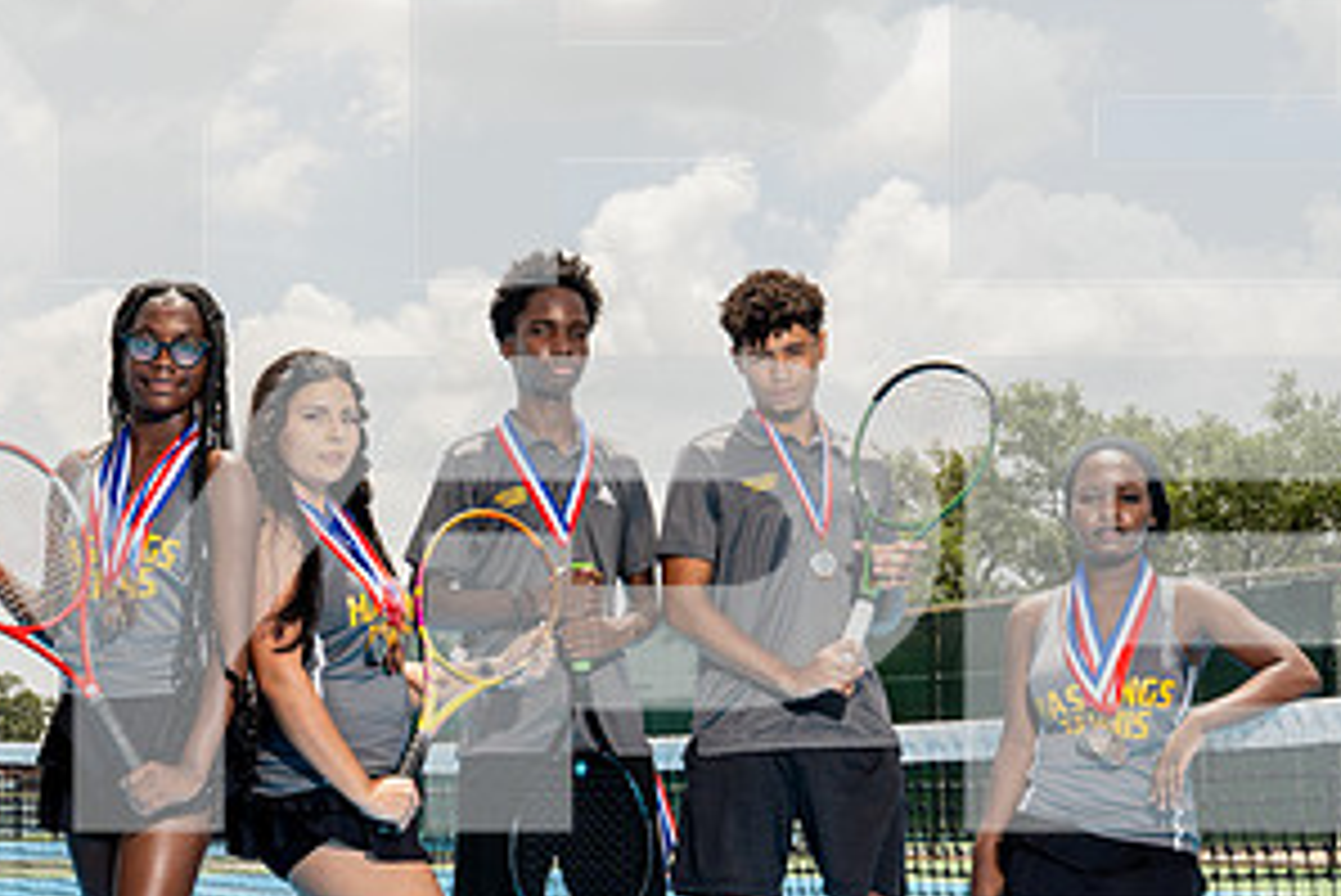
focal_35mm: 76
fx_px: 2832
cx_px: 338
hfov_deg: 26.3
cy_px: 597
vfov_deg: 17.9
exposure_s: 1/200
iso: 100
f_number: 11
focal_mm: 39
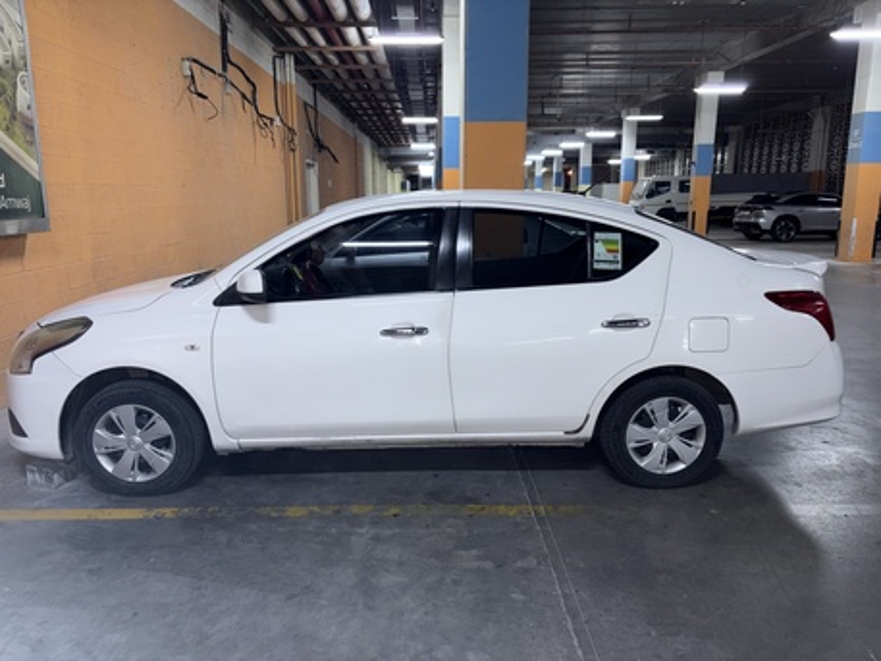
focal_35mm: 26
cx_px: 440
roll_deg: +1.0
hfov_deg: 67.3
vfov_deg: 53.1
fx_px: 662
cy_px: 330
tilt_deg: -11.4
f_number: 1.6
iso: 50
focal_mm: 5.96
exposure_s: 1/17
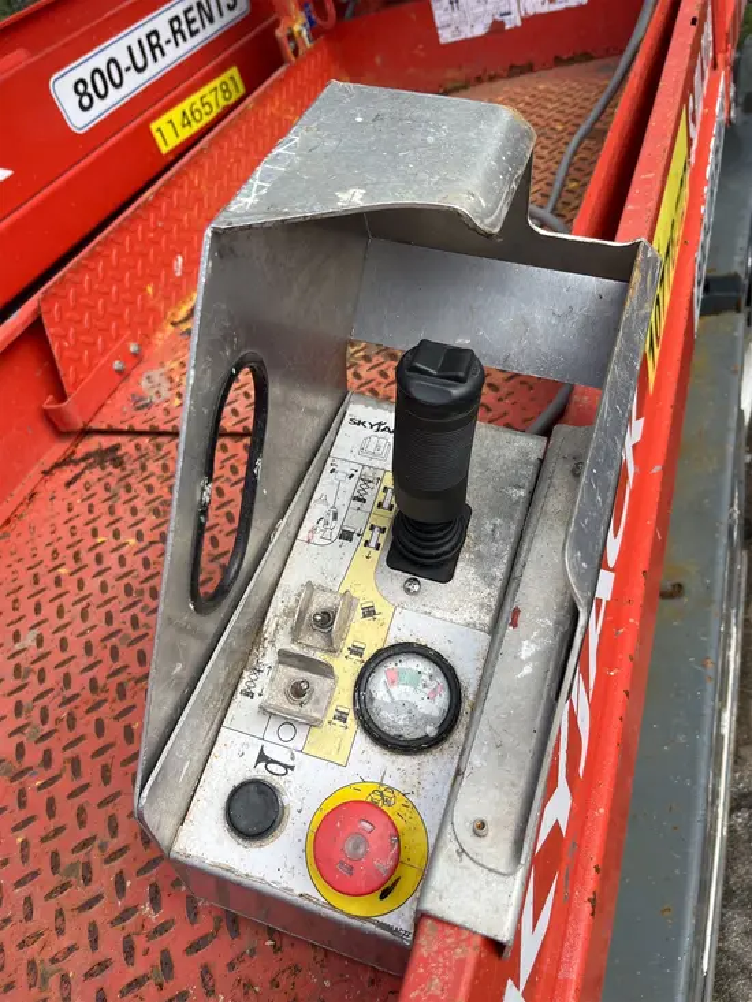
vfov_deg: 67.3
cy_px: 501
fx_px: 753
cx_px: 376
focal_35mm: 26
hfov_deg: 53.1
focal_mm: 5.1
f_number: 1.6
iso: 50
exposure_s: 1/1163
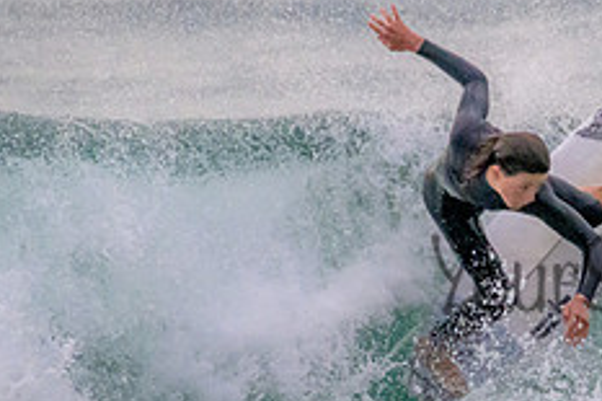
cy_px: 252
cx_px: 698
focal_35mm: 1995
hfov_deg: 1.0
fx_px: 33336
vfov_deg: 0.7
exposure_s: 1/2000
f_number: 11
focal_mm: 800
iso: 10000
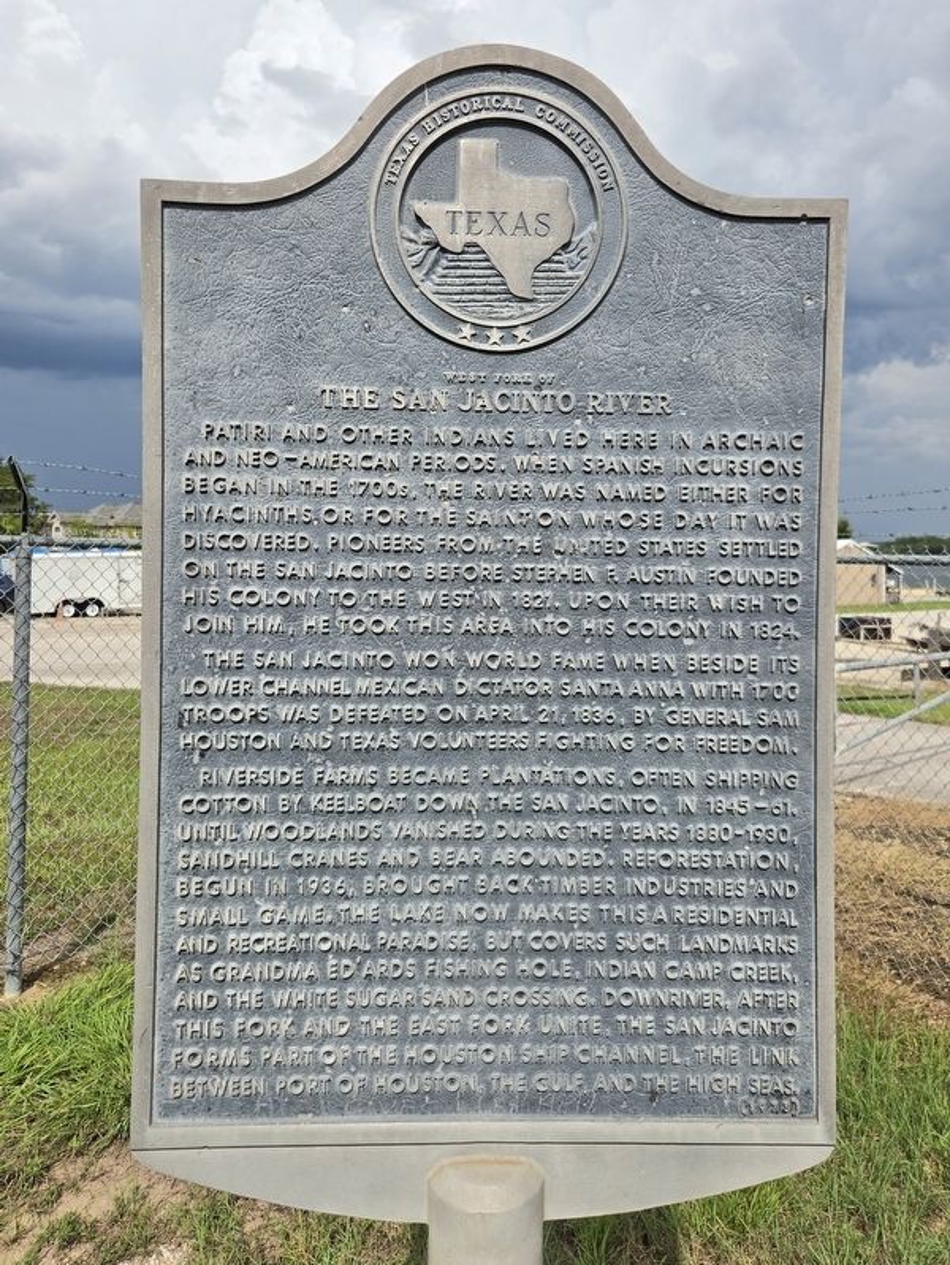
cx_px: 475
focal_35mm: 23
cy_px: 632
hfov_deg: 58.9
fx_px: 841
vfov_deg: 73.9
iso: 80
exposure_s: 1/6836
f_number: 1.8
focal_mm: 5.4
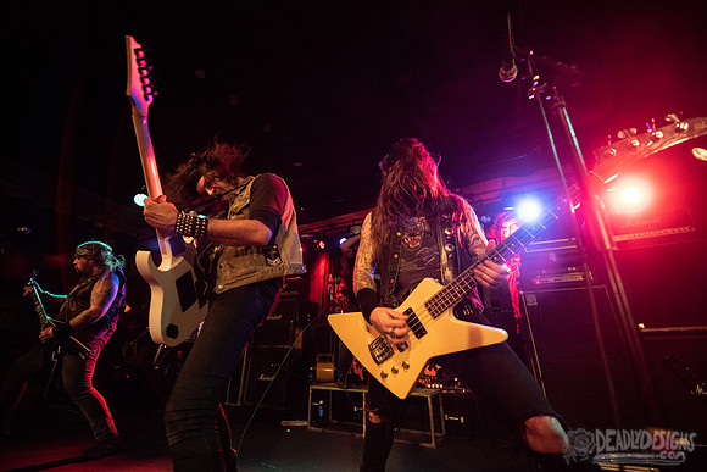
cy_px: 228
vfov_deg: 79.4
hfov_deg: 102.4
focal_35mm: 14
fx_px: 284
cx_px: 342
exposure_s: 1/125
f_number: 3.2
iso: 3200
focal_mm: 14
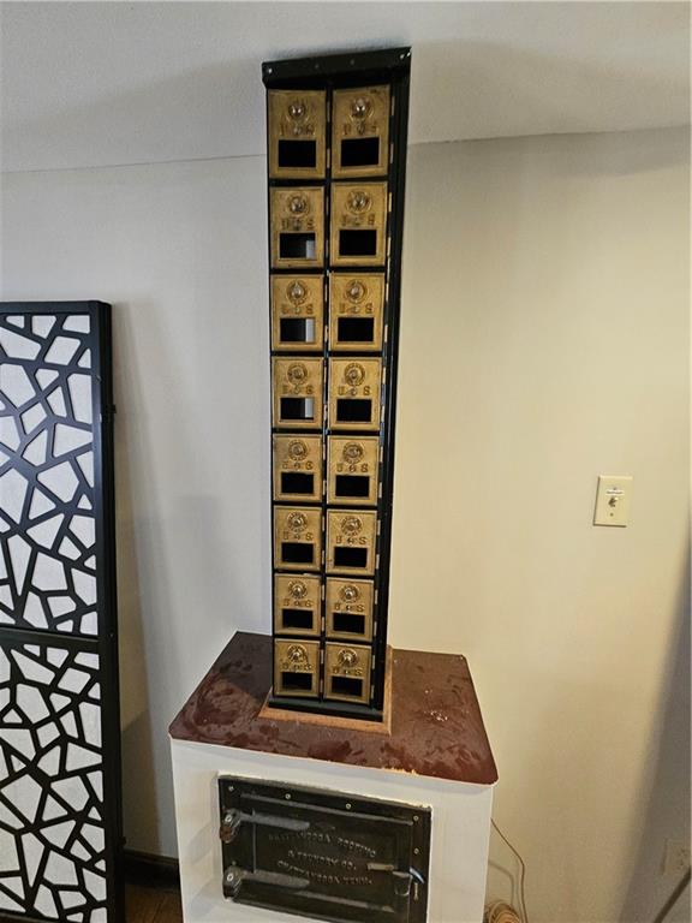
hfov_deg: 89.9
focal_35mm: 13
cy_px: 462
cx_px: 346
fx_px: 347
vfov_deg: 106.2
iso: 400
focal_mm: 2.2
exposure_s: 1/40
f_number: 2.2
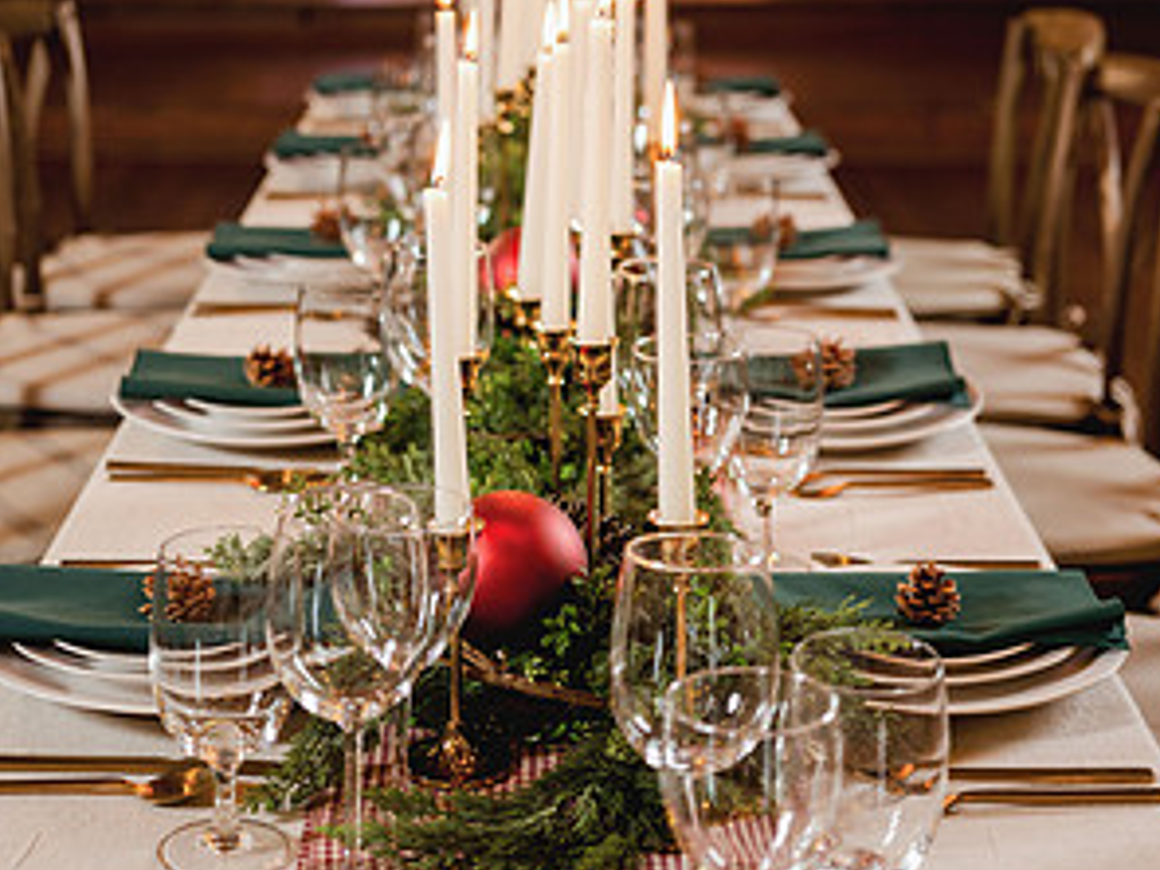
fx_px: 2446
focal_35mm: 73
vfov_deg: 20.0
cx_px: 584
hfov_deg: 26.7
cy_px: 235
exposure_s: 1/60
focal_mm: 50
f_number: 3
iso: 400
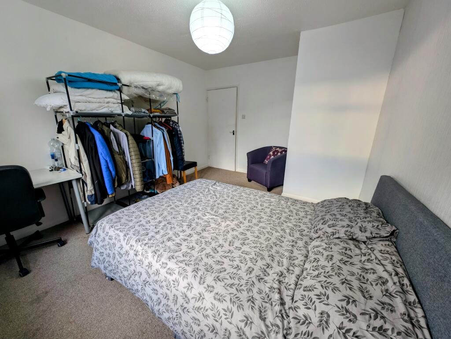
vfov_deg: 94.6
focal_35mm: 12
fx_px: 157
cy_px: 170
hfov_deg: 110.5
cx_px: 226
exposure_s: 1/24.3
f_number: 1.95
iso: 35
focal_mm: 2.23
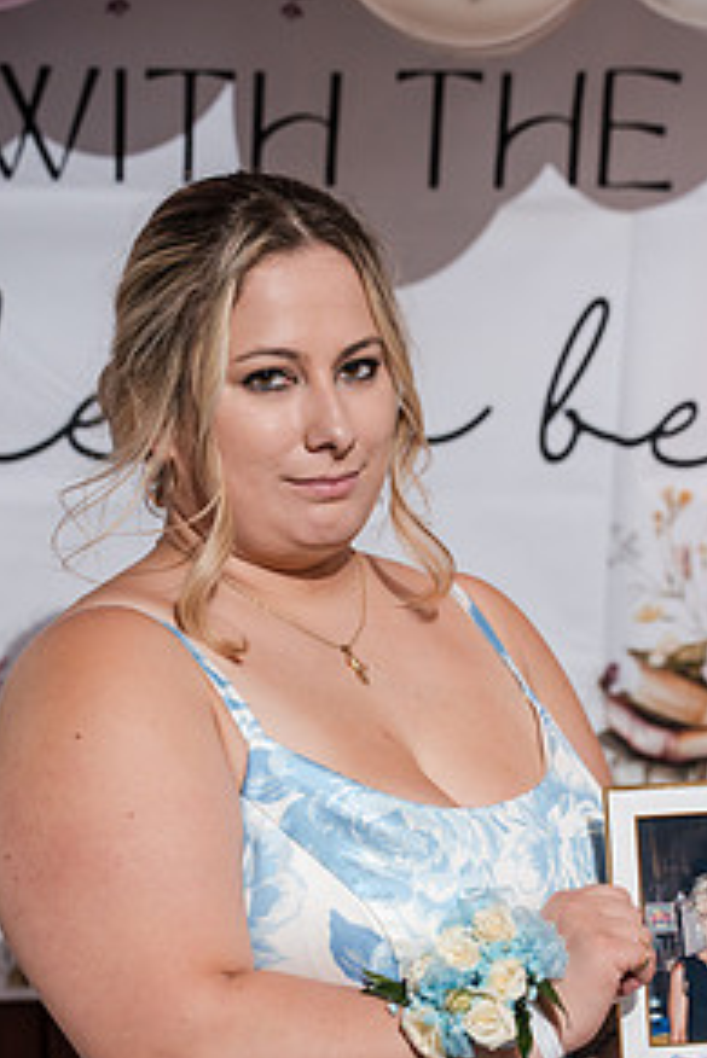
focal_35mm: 111
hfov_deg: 12.3
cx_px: 446
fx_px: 3266
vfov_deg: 18.3
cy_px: 775
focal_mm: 72
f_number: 4
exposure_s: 1/250
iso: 1000
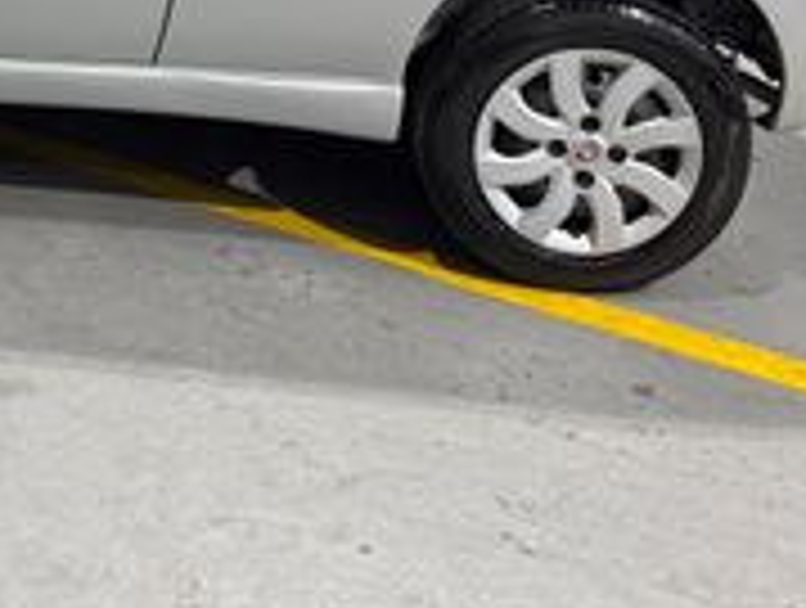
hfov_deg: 29.1
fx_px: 1470
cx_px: 41
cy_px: -158
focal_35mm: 63
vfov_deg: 21.4
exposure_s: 1/60
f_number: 1.78
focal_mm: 6.76
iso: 250
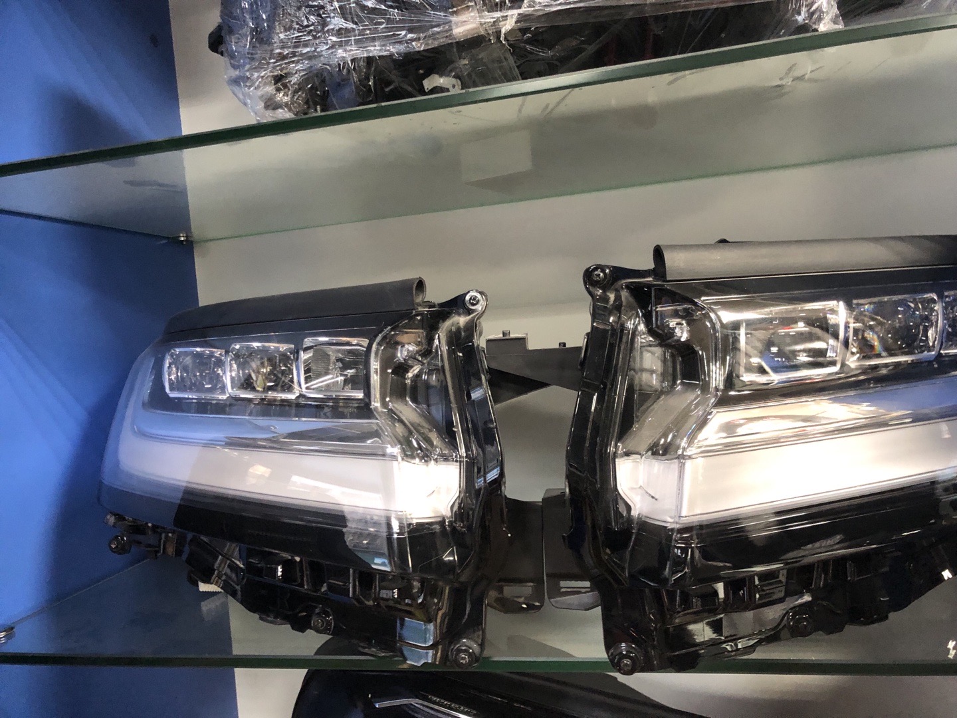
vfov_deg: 49.7
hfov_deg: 63.4
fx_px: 774
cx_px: 478
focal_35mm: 28
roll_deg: +4.9
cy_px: 359
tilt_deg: -1.5
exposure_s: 1/15
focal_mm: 4
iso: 100
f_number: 1.8
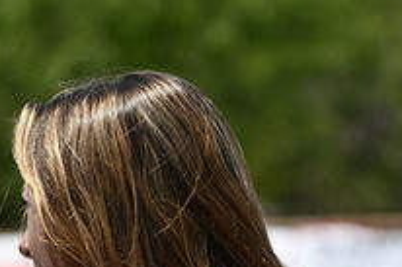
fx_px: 10388
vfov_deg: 1.5
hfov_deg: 2.2
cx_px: 172
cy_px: 143
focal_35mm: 931
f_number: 6.3
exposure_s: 1/1250
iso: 200
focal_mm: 220
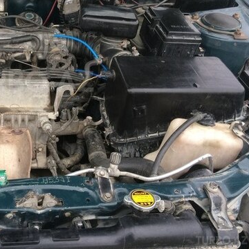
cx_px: 23
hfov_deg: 34.0
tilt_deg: -40.9
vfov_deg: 35.7
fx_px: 382
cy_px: 81
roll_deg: -5.5
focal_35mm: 47
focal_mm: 4.15
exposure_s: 1/100
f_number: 2.2
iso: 64
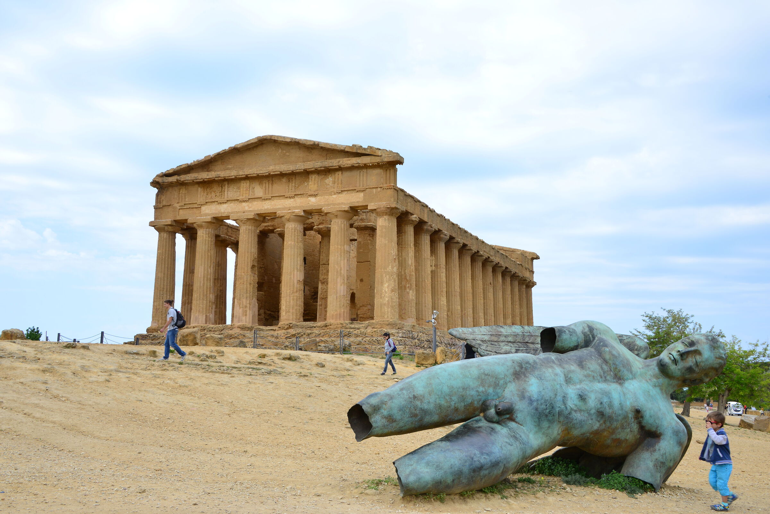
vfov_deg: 33.4
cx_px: 385
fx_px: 856
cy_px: 257
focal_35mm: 40
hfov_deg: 48.4
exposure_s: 1/80
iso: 200
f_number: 14
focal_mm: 40
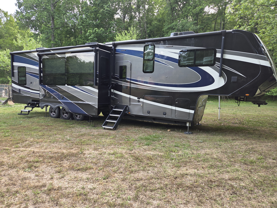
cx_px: 138
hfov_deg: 73.9
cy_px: 104
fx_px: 184
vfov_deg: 58.9
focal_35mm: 23
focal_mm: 5.4
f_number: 1.8
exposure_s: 1/180
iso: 64
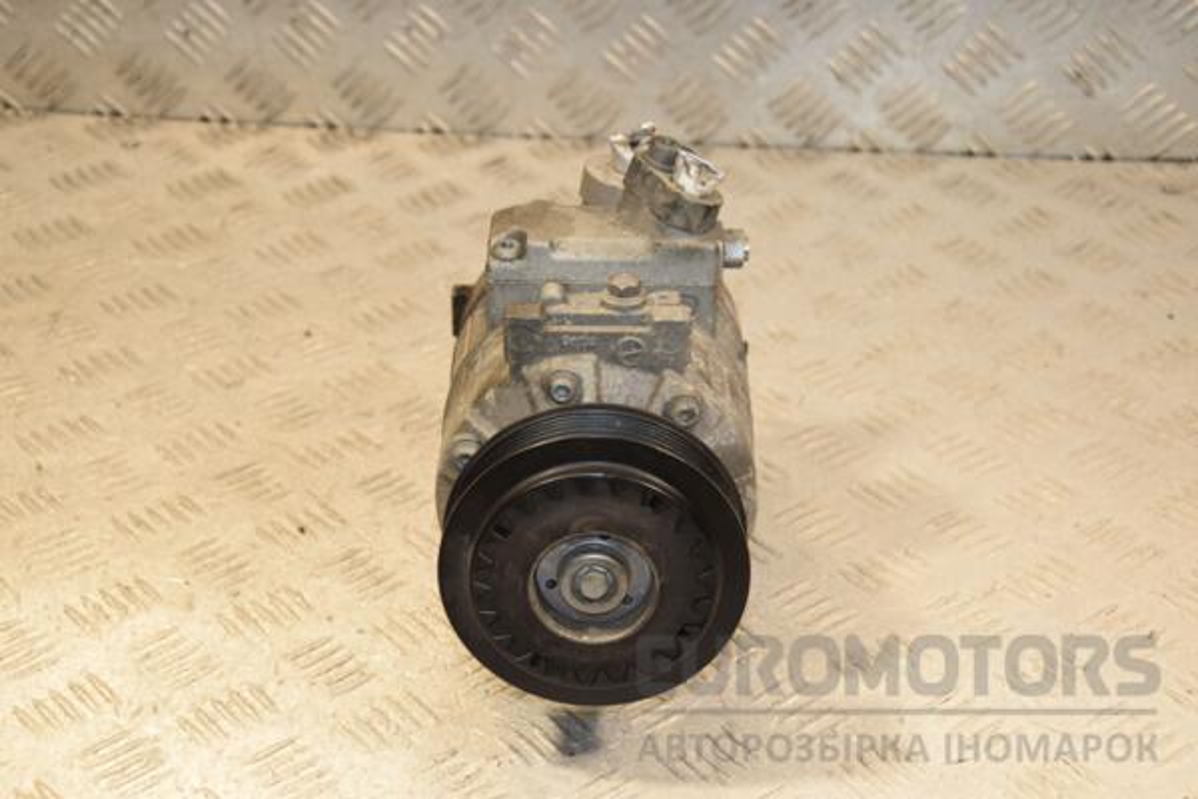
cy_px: 400
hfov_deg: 27.0
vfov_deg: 18.2
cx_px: 599
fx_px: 2496
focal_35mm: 75
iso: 800
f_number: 5.6
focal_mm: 50
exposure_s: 1/200
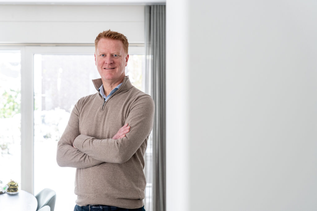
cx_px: 158
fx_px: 616
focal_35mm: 70
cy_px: 106
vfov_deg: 19.5
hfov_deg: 28.8
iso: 800
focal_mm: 70
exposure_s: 1/60
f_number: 4.5
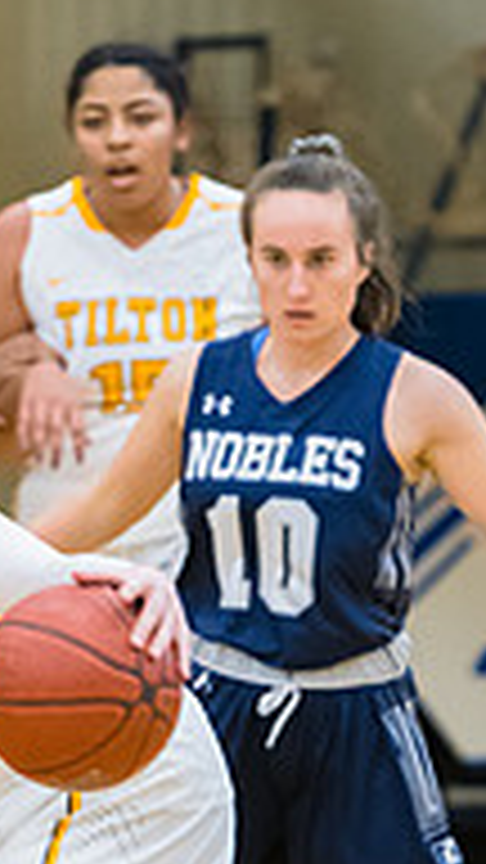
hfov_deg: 2.2
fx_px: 12646
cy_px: 814
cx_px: -112
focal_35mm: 552
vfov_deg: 3.9
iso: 3200
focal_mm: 150
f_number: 3.2
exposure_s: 1/400
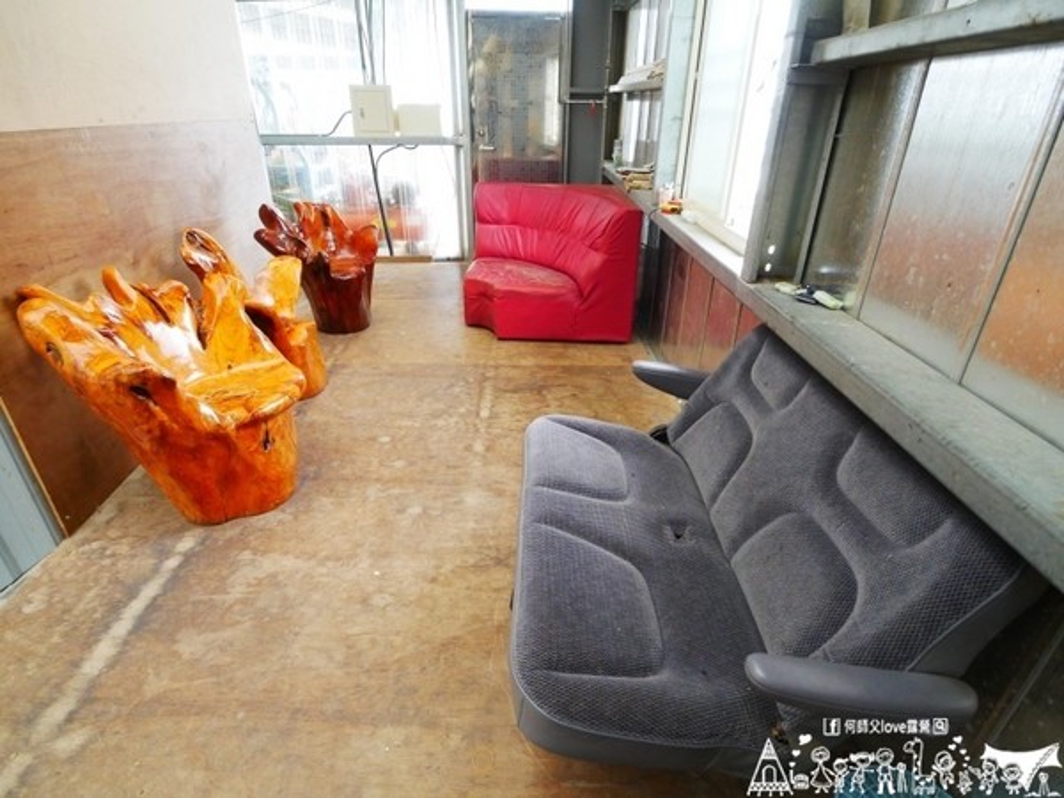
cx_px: 532
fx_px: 553
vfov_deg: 71.6
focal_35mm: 18
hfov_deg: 87.8
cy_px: 399
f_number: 4
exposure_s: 1/60
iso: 1600
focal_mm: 9
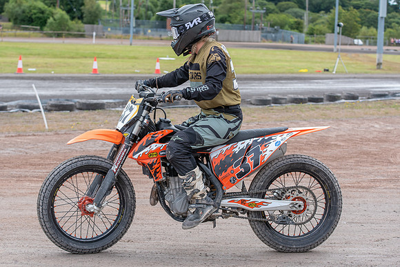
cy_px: 134
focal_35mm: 83
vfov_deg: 16.4
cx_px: 189
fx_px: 927
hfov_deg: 24.3
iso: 160
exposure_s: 1/250
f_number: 5
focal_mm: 70
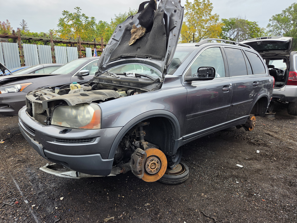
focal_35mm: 23
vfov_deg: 58.9
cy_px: 112
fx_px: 197
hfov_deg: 73.9
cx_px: 148
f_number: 1.8
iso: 80
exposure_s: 1/848
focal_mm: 5.4
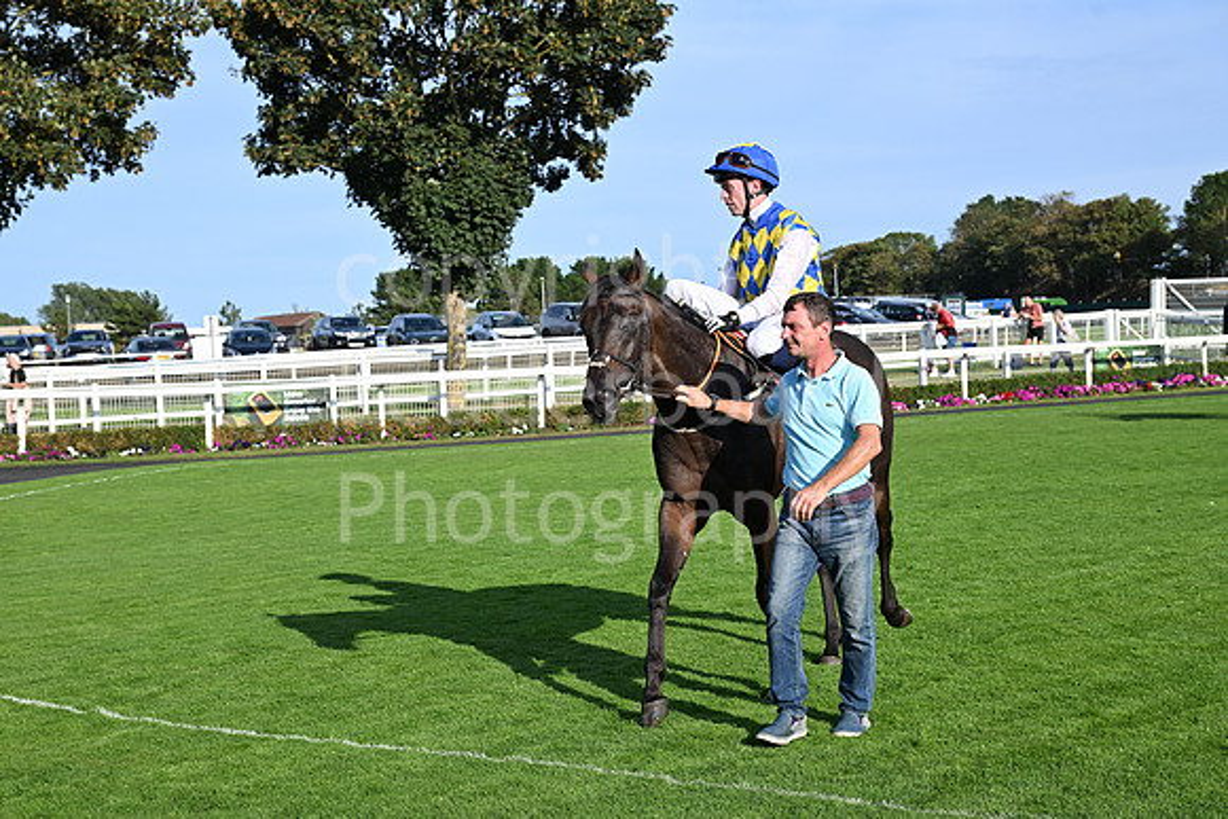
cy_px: 410
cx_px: 614
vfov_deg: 25.5
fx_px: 1808
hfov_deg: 37.5
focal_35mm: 53
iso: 500
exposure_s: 1/2500
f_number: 5.6
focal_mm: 53
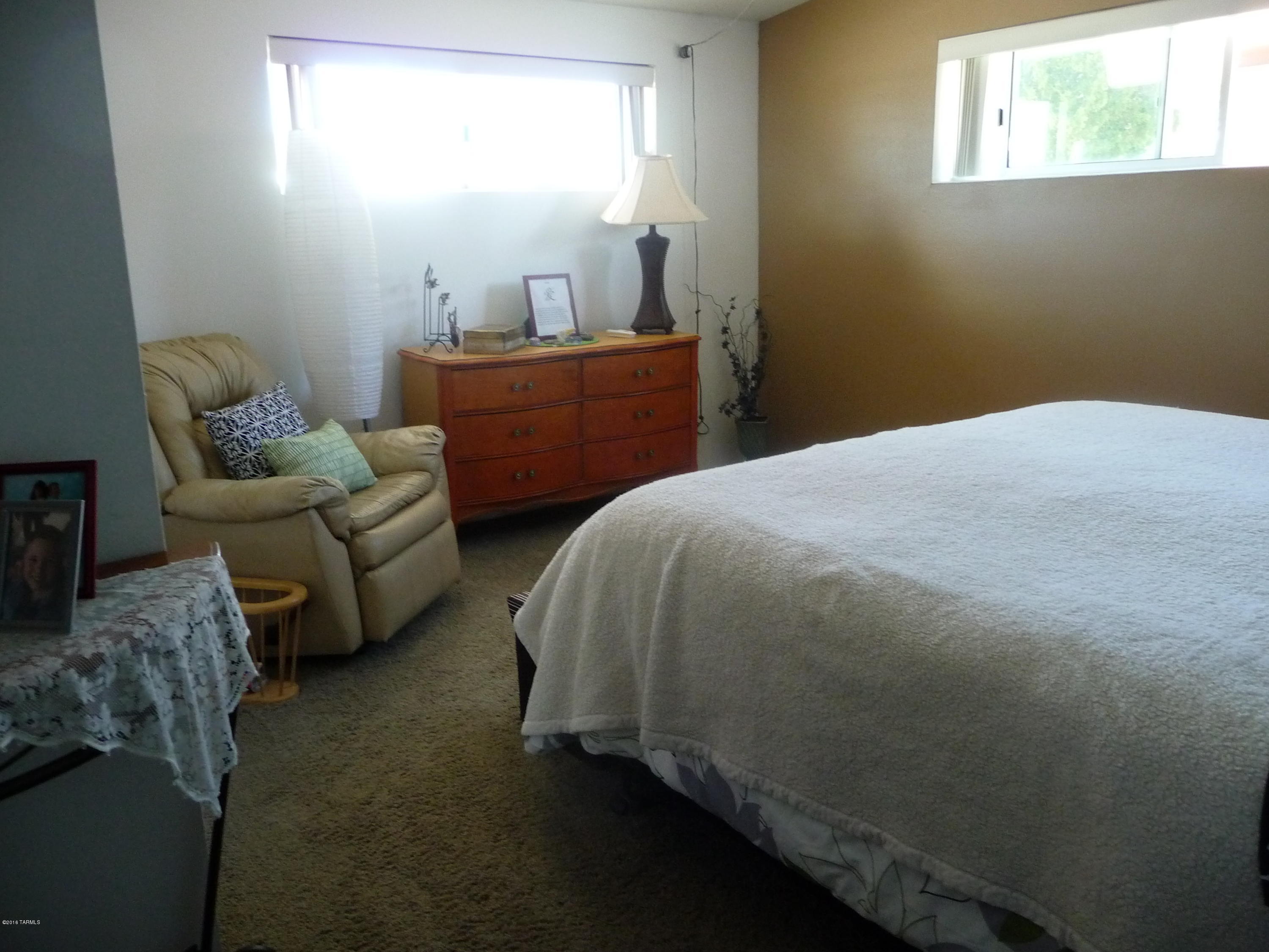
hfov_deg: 63.4
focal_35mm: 28
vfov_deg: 49.7
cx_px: 634
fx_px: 1026
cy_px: 476
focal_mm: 4.7
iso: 400
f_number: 3.3
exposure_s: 1/30
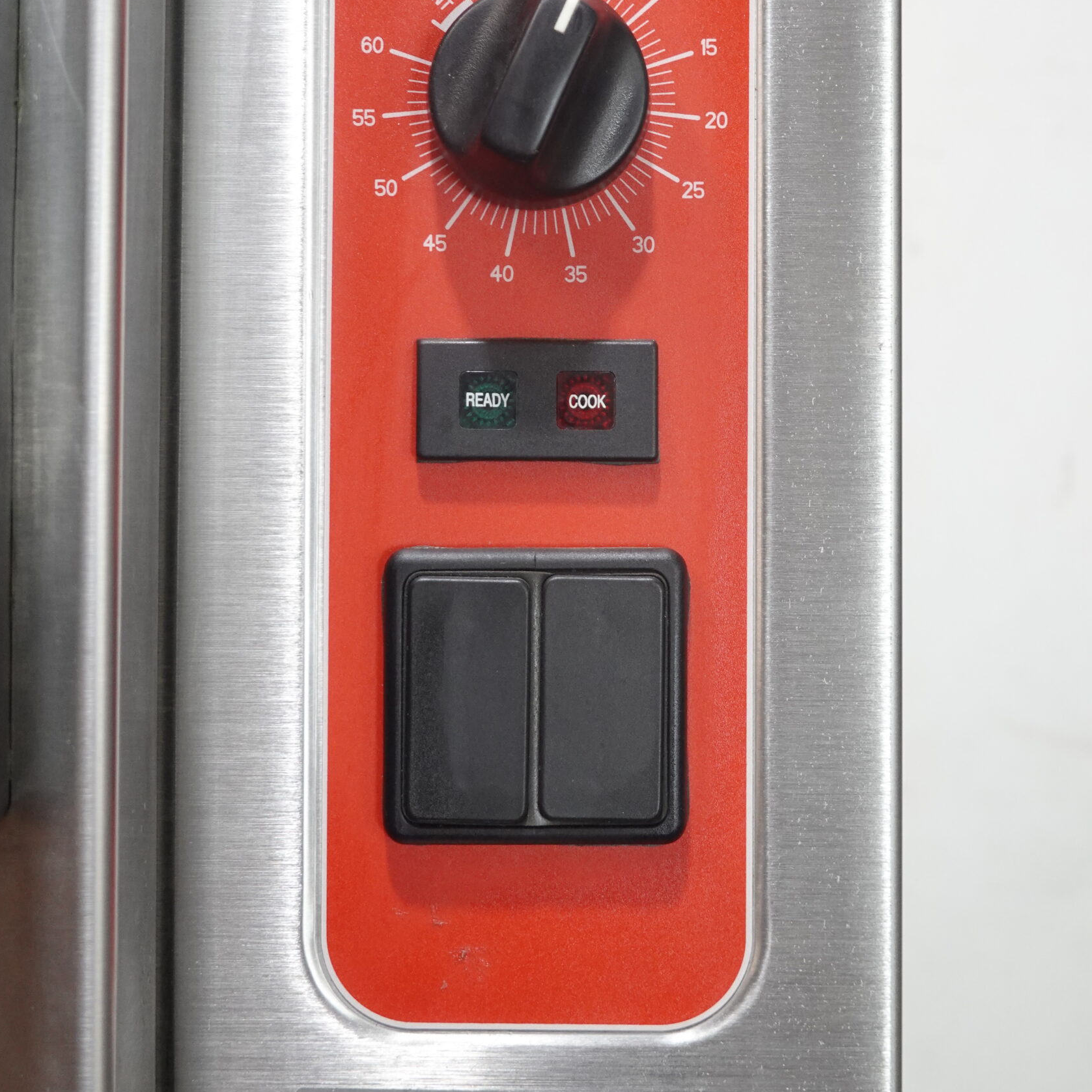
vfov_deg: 34.9
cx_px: 539
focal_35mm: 48
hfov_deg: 35.4
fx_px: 1713
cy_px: 339
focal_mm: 13.84
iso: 800
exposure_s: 1/40
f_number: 3.5
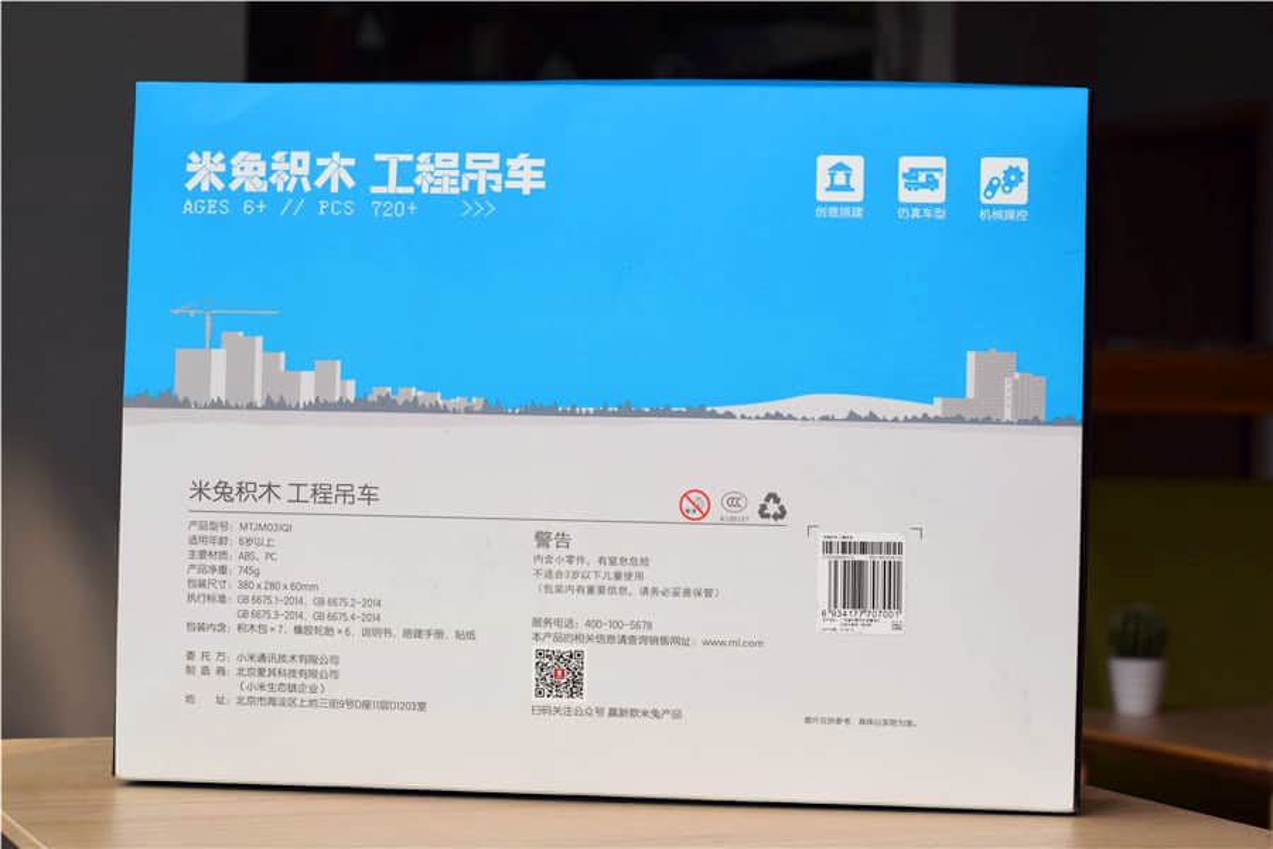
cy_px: 424
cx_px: 636
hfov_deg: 27.0
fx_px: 2652
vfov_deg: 18.2
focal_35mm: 75
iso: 200
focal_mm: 50
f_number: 8
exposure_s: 1/250
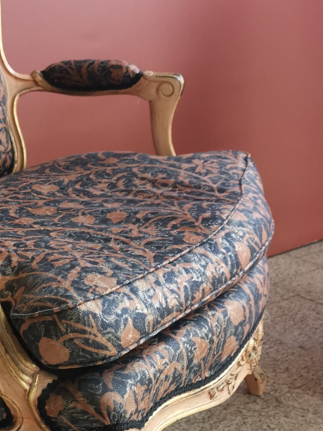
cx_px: 52
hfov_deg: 25.9
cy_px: 276
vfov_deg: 34.7
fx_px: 684
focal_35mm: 55
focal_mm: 5.58
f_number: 1.8
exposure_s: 1/50
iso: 320
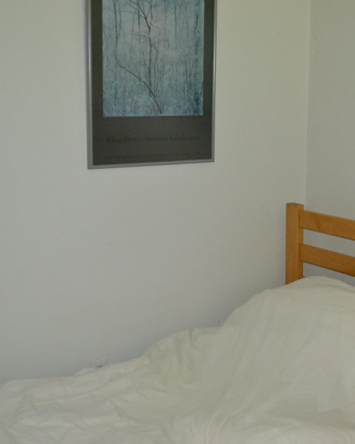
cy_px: 232
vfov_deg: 34.7
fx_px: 709
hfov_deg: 27.8
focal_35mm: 54
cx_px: 254
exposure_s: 1/60
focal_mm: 24
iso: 3200
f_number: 4
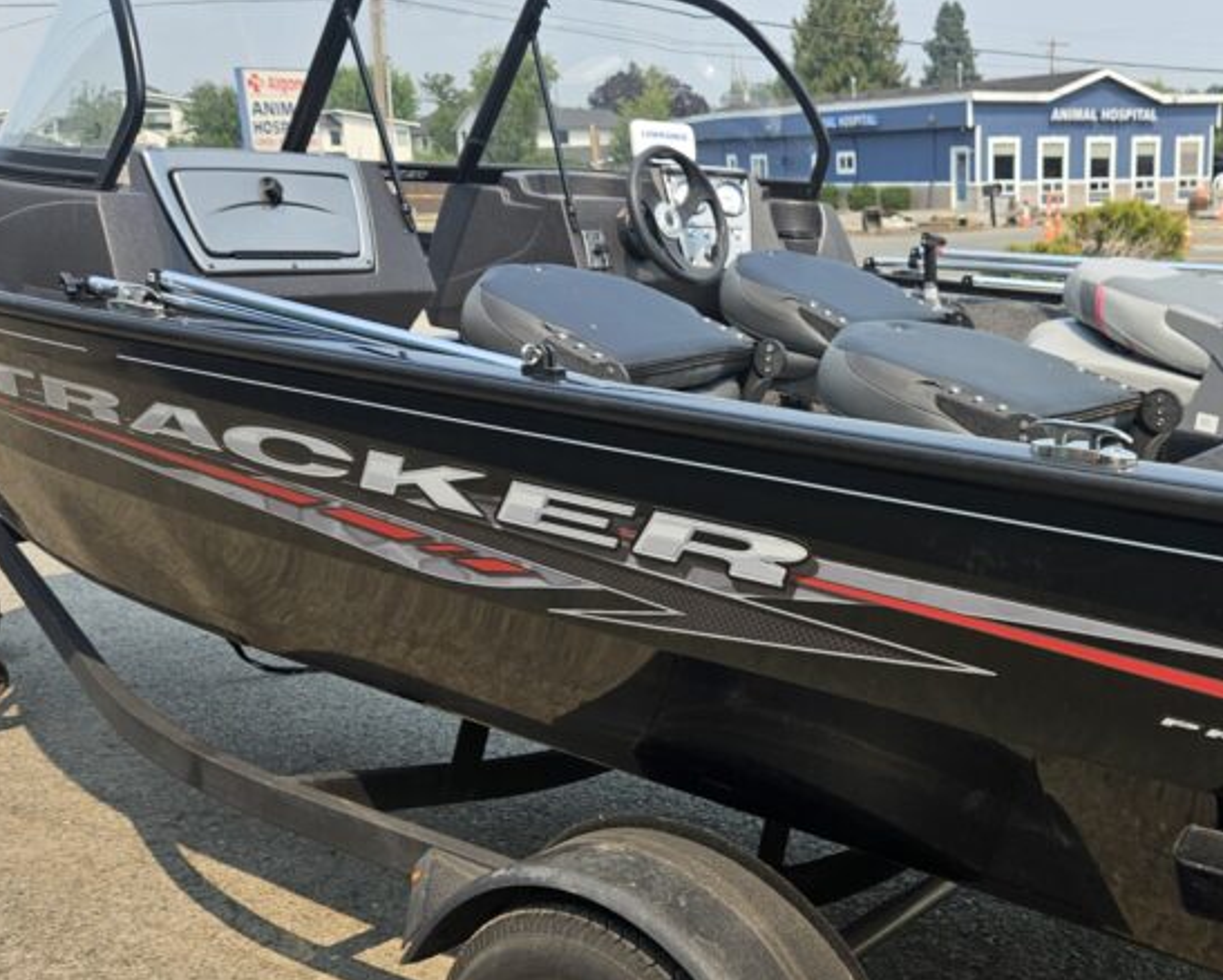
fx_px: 1521
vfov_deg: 35.6
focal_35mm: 42
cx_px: 903
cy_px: 591
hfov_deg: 42.6
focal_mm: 5.4
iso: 25
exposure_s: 1/1070
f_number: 1.8
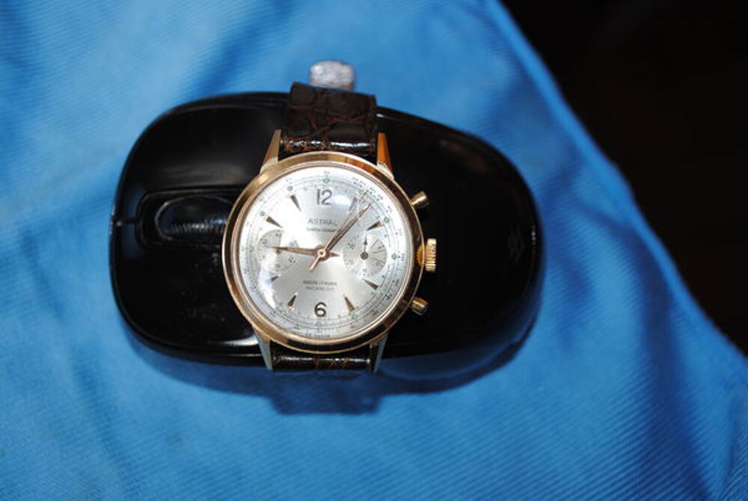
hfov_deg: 38.8
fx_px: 1061
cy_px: 250
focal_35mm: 51
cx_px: 374
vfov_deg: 26.6
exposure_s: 1/60
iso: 200
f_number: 5
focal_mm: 34
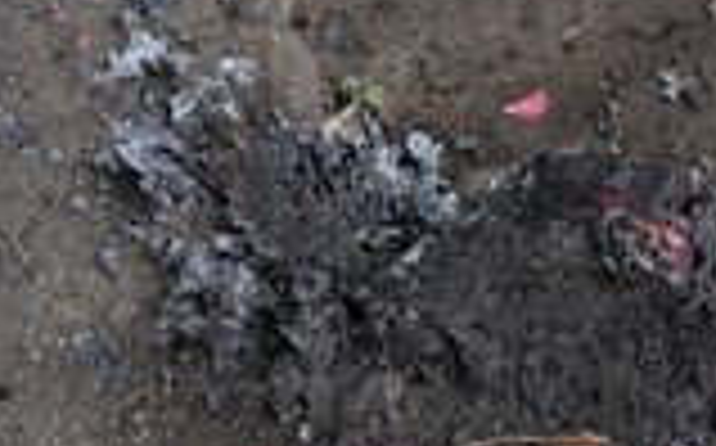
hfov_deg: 20.1
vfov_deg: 12.8
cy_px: 315
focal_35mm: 102
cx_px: 635
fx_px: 1987
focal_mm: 26.5
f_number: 2.8
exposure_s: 1/500
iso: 200
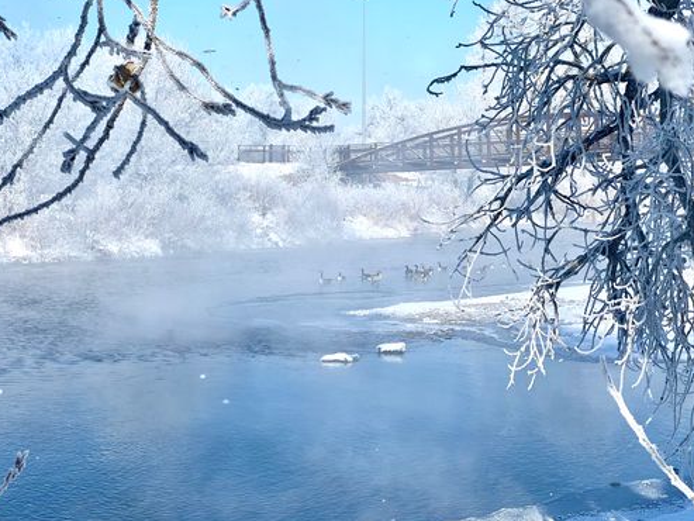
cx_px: 346
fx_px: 1604
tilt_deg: -3.3
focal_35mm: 80
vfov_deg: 18.4
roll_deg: -0.1
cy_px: 262
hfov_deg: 24.4
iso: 32
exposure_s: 1/1754
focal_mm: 9
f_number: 2.8
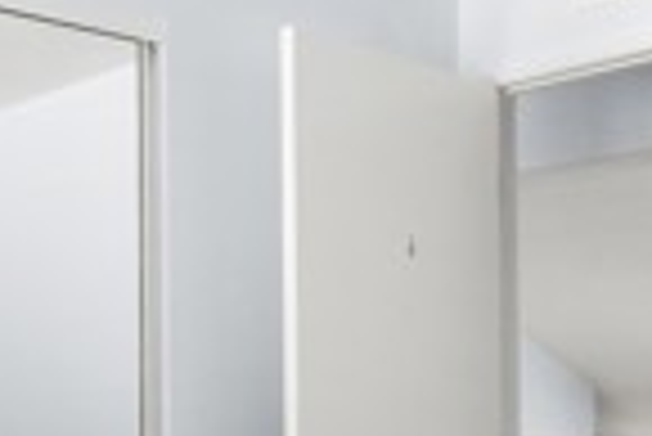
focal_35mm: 66
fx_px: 1197
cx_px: 387
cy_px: 436
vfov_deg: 20.0
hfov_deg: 30.4
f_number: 7.1
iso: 100
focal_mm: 10
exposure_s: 1/5
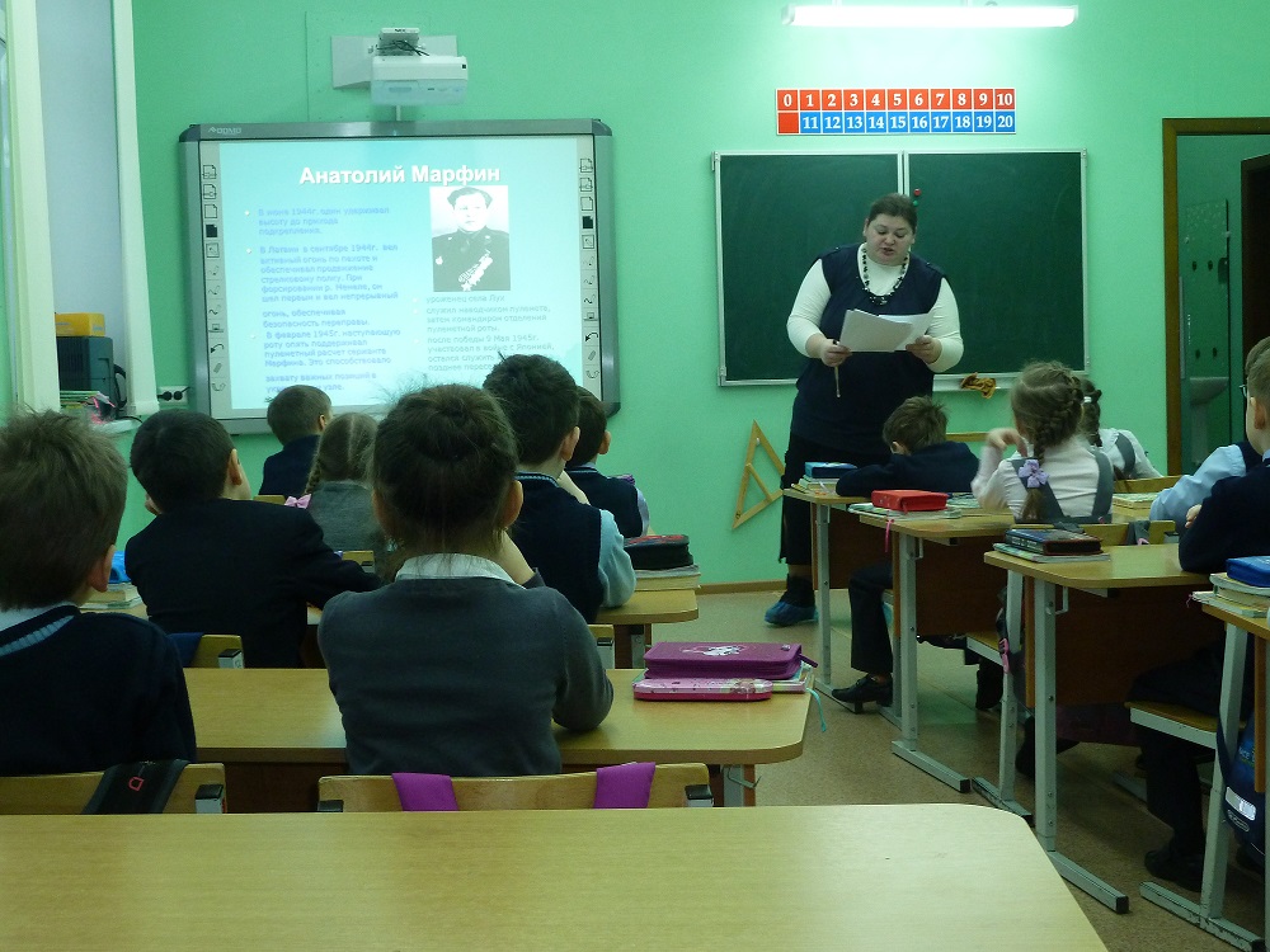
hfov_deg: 39.7
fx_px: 1761
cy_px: 476
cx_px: 635
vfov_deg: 30.3
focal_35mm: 48
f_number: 3.8
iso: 250
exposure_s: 1/30
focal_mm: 7.9
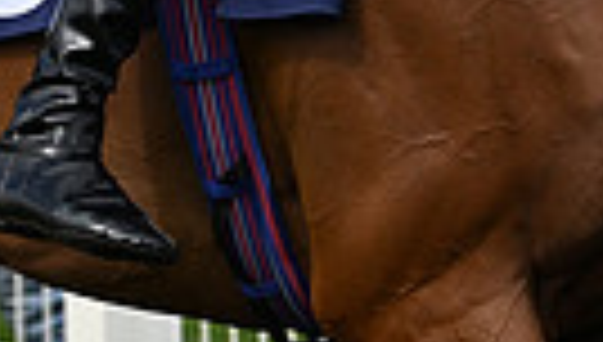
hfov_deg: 3.5
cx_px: 504
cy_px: -403
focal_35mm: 611
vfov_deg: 2.0
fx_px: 9789
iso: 500
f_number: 5
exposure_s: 1/3200
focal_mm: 135
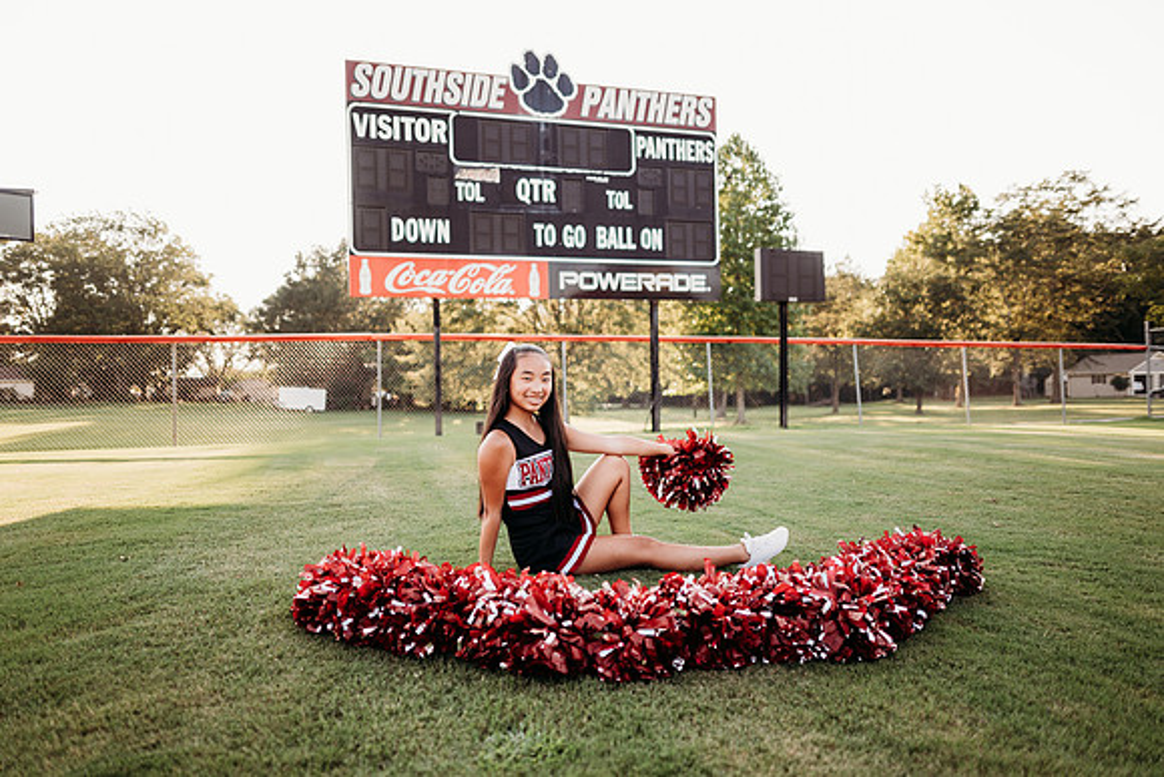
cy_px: 388
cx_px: 582
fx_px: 776
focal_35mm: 24
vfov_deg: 53.2
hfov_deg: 73.7
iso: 125
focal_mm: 24
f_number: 2
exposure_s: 1/500
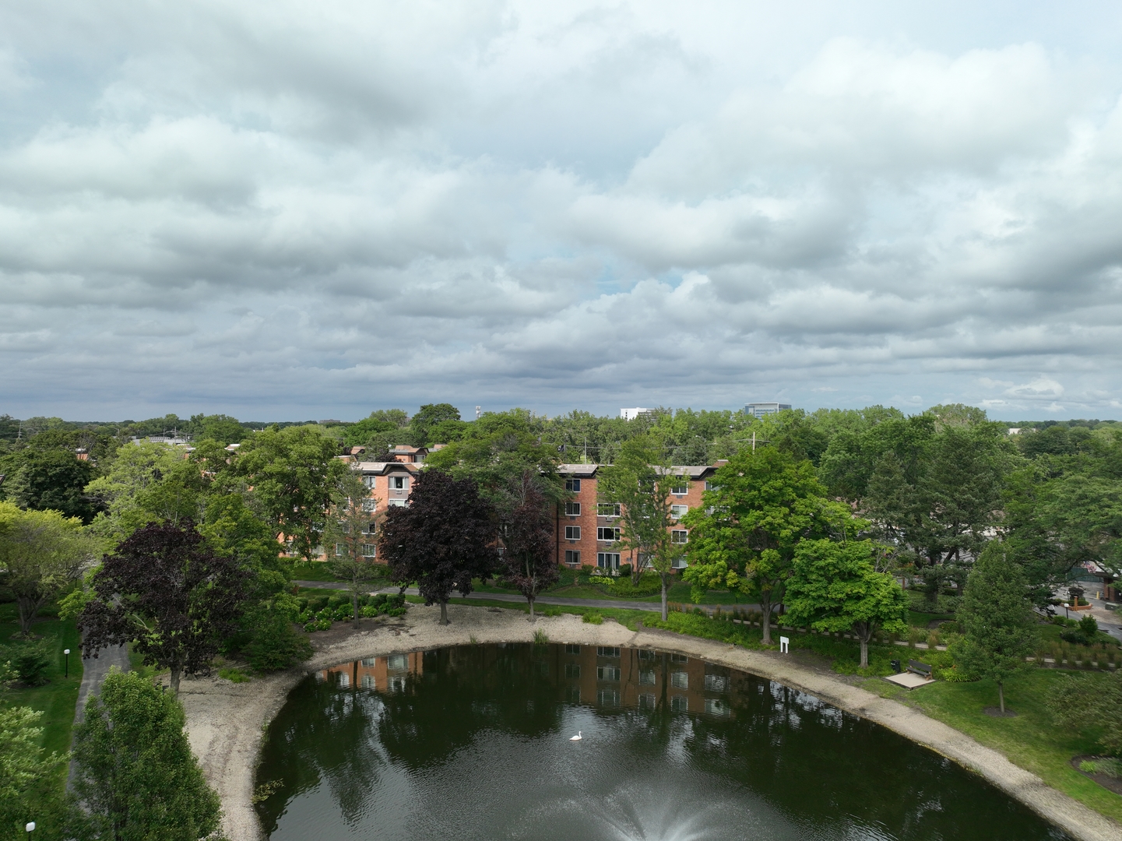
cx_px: 561
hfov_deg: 71.6
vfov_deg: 56.8
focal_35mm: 24
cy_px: 420
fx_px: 778
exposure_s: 1/1600
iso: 110
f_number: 2.8
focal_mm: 12.29
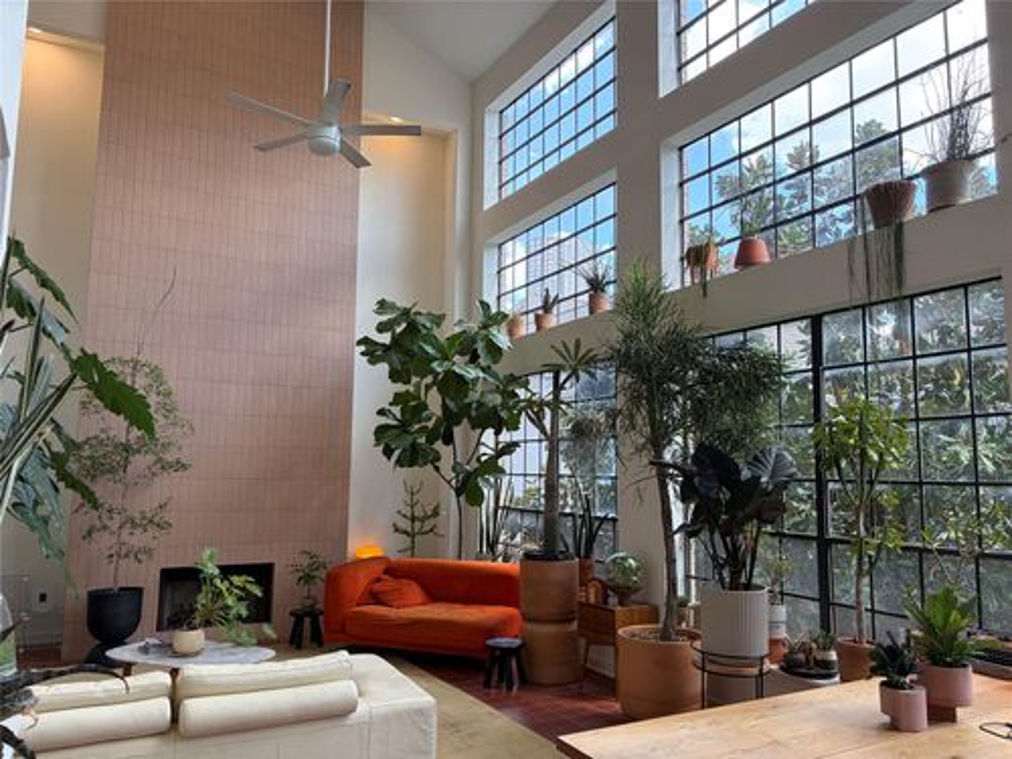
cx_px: 506
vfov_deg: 53.1
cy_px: 380
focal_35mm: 26
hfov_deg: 67.3
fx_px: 760
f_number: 1.6
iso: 50
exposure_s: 1/180
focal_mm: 5.96
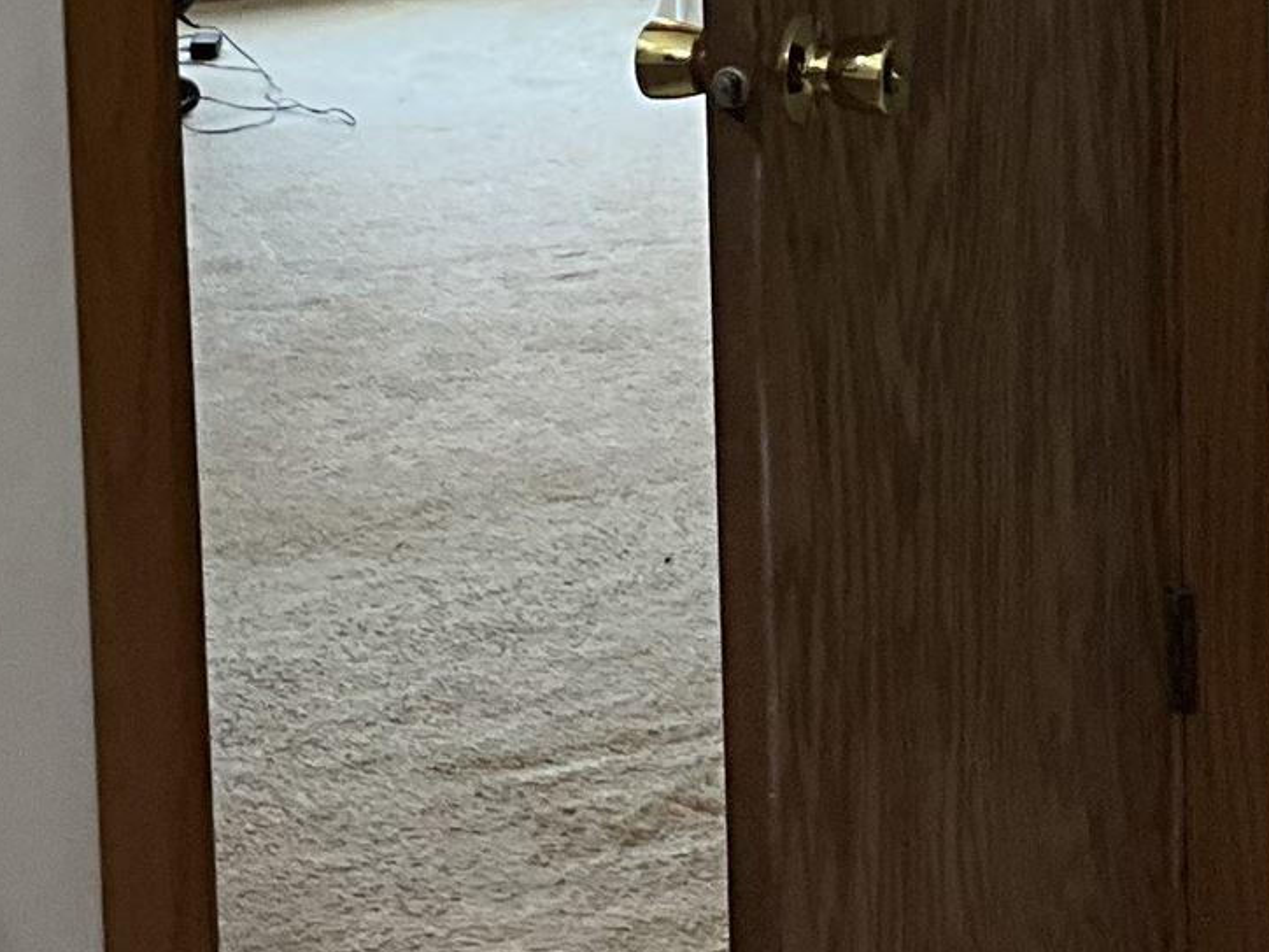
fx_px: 4509
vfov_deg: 11.7
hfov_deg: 15.9
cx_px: 985
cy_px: -282
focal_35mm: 123
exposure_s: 1/60
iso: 40
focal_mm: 3
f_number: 1.8
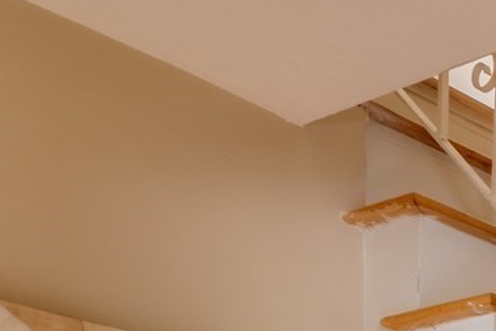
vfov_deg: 12.9
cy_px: 746
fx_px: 1185
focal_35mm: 86
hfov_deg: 15.8
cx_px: 1107
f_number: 10
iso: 320
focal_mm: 16
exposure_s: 1/13
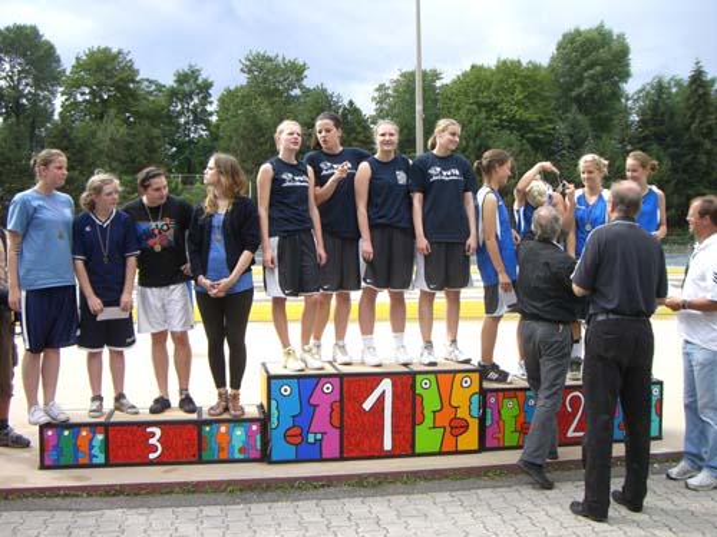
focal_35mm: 38
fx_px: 787
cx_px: 358
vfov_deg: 37.7
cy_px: 268
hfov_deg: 49.0
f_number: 4.3
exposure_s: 1/250
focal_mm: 6.2
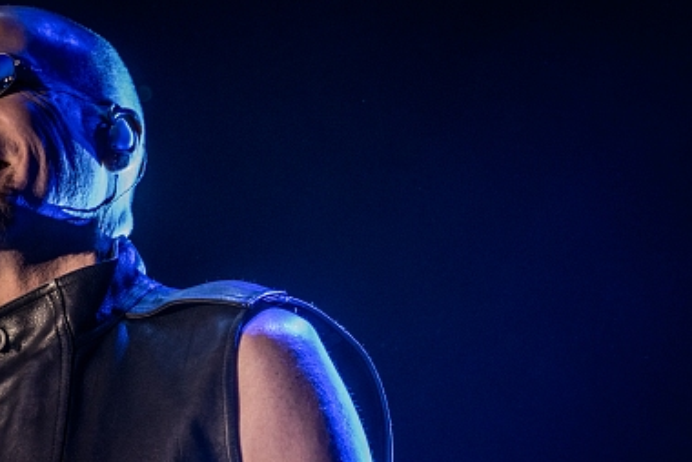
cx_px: 264
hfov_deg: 5.4
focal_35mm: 379
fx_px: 7291
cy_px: 296
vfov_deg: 3.6
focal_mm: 200
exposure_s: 1/100
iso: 1250
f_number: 2.8
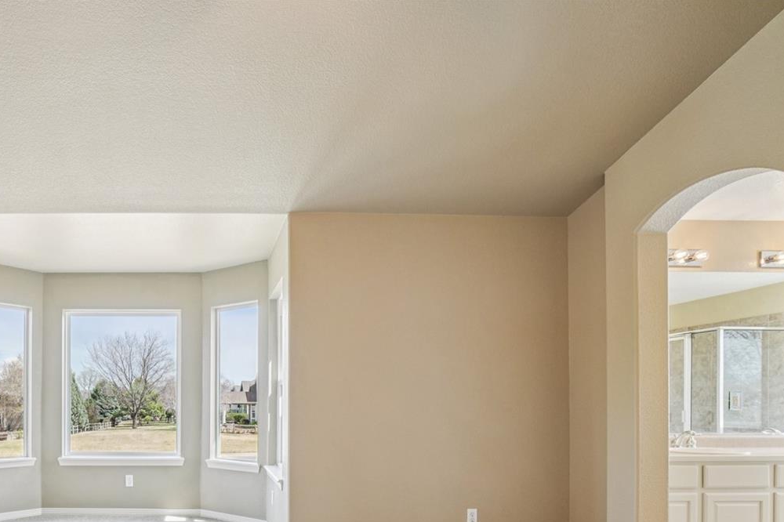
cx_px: 205
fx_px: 522
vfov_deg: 50.0
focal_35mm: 24
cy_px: 416
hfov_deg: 69.3
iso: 400
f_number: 8
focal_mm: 10
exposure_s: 1/40
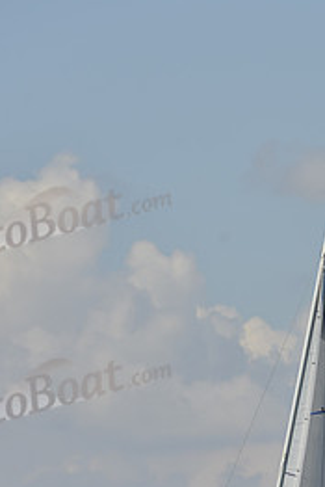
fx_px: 8087
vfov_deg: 3.4
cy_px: 468
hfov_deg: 2.3
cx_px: 268
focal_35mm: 598
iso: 200
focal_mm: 270
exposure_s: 1/1000
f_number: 7.1
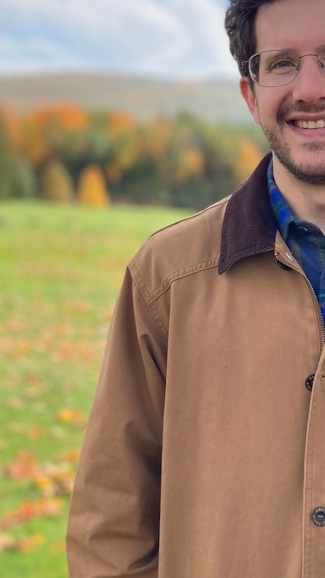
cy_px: 179
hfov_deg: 23.9
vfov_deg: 42.2
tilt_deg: -3.6
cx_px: 317
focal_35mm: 48
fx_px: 736
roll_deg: -2.7
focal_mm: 3.99
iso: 20
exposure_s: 1/1517
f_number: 1.8
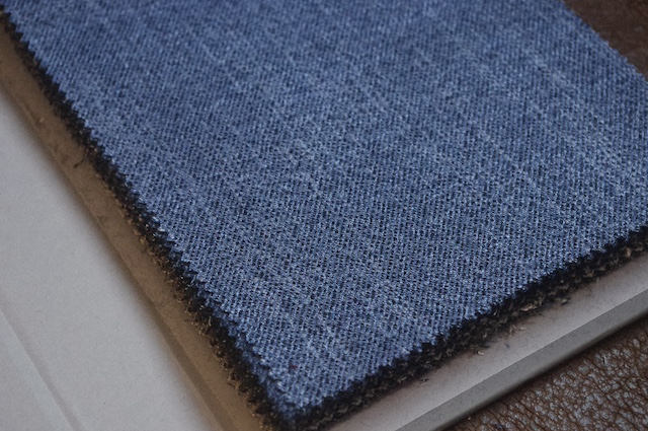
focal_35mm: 82
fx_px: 1474
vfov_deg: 16.6
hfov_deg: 24.8
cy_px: 216
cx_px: 324
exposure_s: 1/125
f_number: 8
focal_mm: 55
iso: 6400
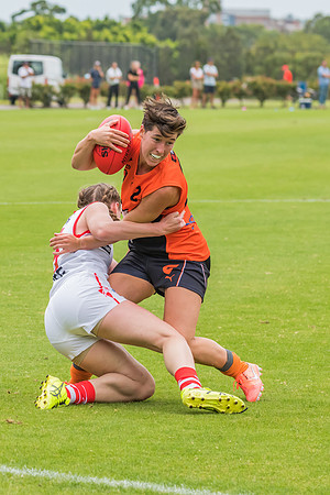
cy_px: 201
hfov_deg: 4.9
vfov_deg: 7.3
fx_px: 3872
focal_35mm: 282
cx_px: 198
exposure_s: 1/1600
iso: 800
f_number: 8
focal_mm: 150
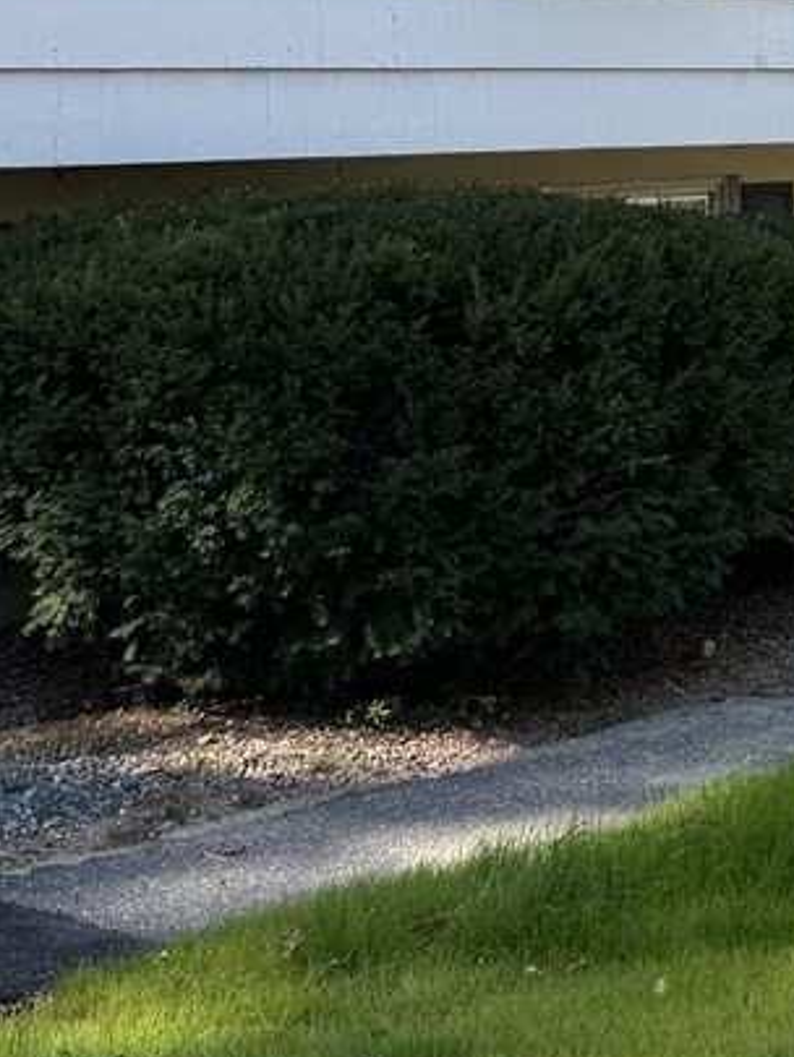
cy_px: -240
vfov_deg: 20.1
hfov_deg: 15.6
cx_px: 956
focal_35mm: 91
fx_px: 2782
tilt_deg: +8.7
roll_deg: +1.5
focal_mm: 6.76
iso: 80
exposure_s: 1/1464
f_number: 1.78
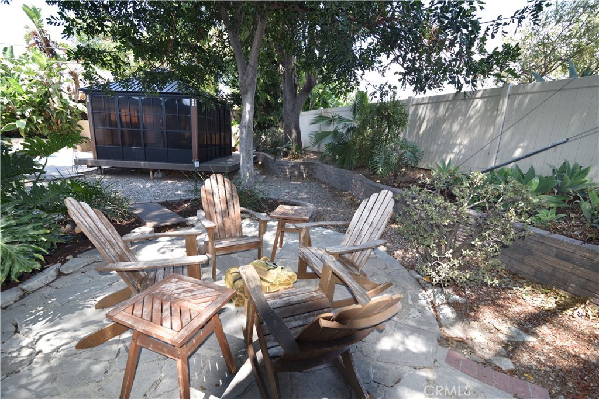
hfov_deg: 96.7
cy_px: 200
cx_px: 300
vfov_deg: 73.8
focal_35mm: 16
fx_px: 266
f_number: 5.6
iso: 200
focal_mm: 16
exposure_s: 1/125
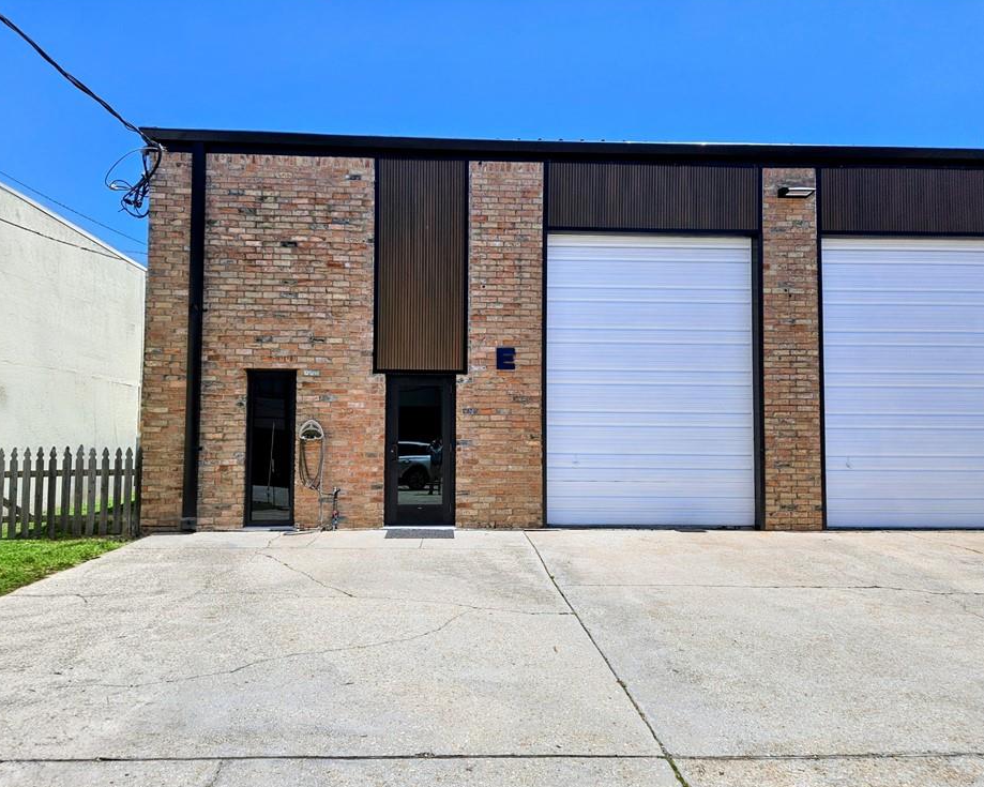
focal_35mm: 25
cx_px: 486
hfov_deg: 68.1
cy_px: 400
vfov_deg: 56.8
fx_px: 728
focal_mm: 5.4
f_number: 1.8
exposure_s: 1/2797
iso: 25
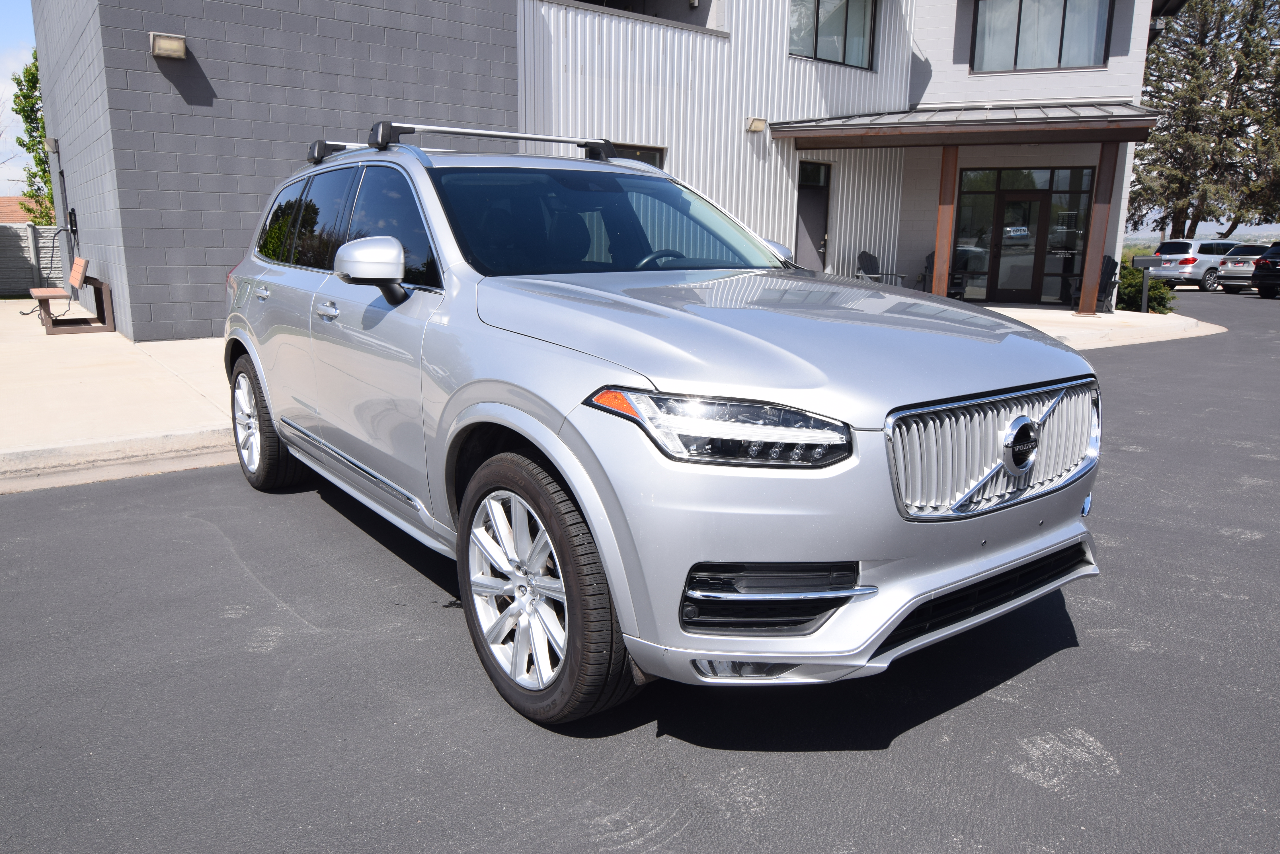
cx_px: 640
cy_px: 427
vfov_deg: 53.2
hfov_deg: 73.7
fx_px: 854
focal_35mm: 24
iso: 200
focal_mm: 16
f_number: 10
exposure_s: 1/400
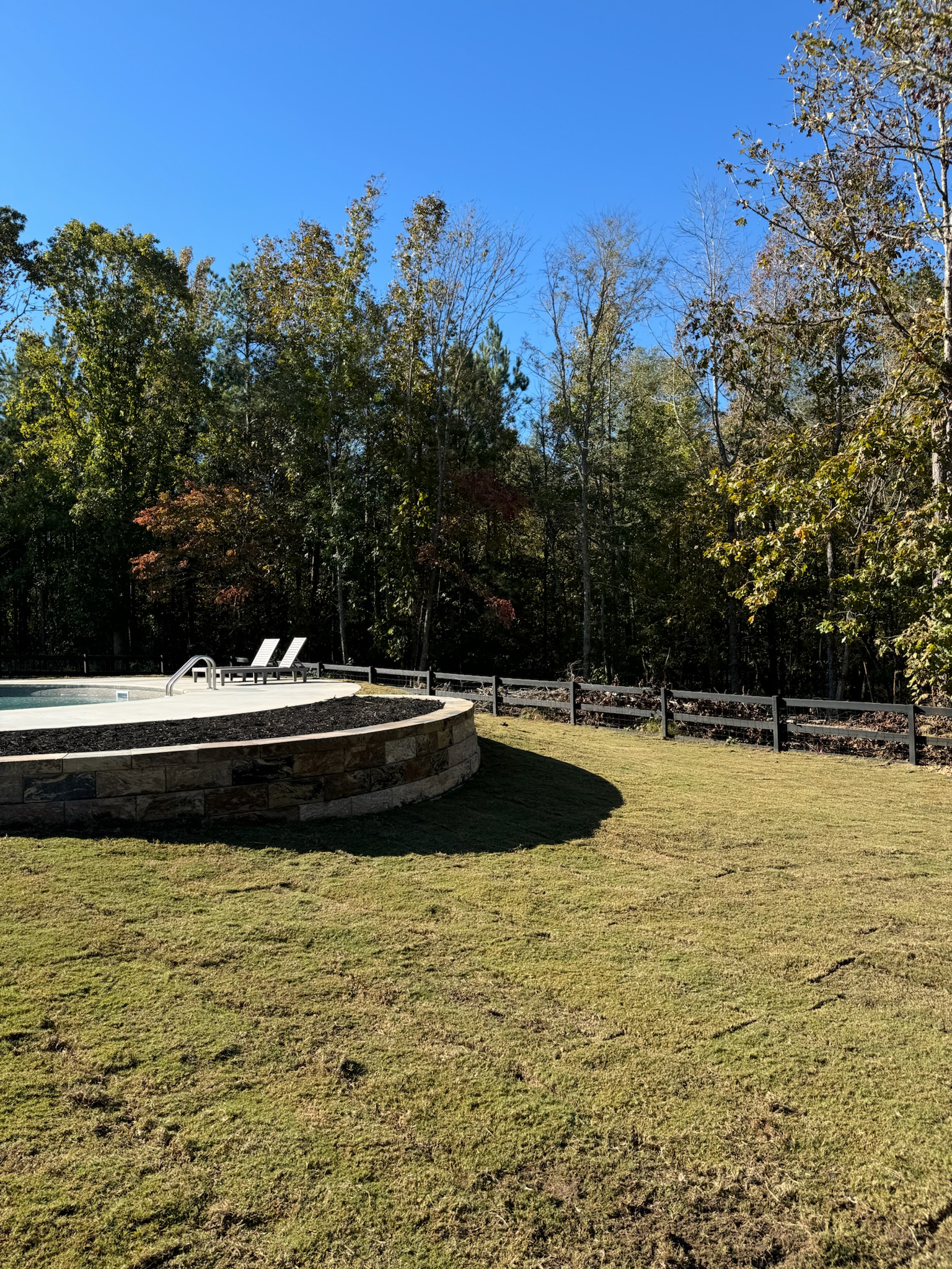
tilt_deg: -0.5
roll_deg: +1.9
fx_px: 880
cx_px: 476
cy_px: 634
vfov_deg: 71.6
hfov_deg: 56.8
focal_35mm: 24
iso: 80
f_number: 1.78
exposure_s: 1/1721
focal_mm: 6.76
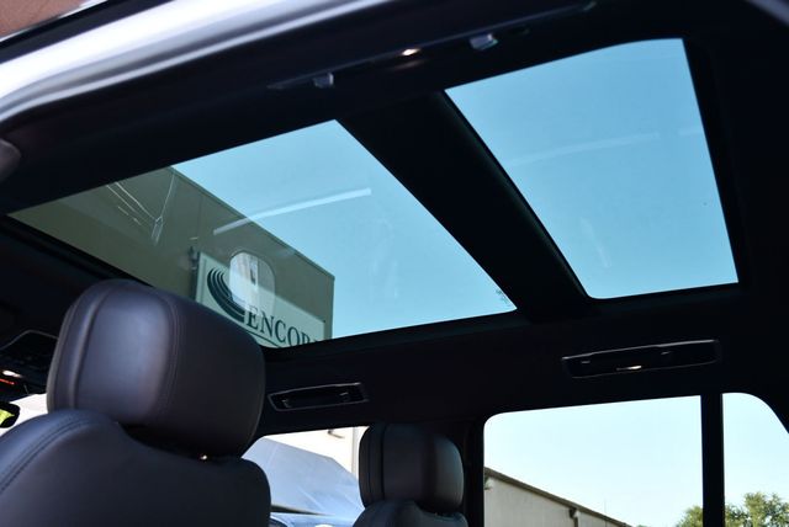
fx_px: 790
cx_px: 394
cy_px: 264
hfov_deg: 53.1
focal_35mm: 36
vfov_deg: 36.9
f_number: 3.5
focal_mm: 18
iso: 560
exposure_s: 1/250
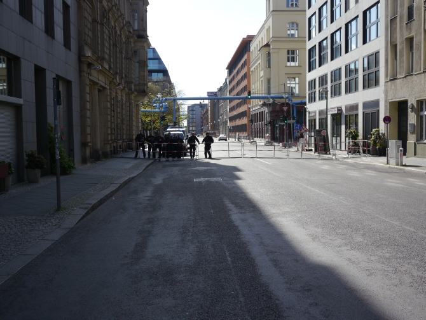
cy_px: 160
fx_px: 492
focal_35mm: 40
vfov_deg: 36.0
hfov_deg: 46.8
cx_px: 213
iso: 160
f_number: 4.5
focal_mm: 20
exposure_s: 1/800
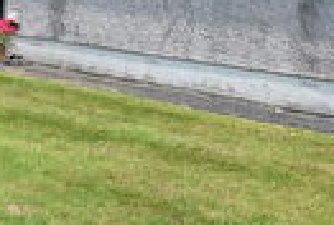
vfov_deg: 13.5
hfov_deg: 21.0
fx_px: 893
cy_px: -114
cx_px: 245
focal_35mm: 96
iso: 200
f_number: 8
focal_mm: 12
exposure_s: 1/250
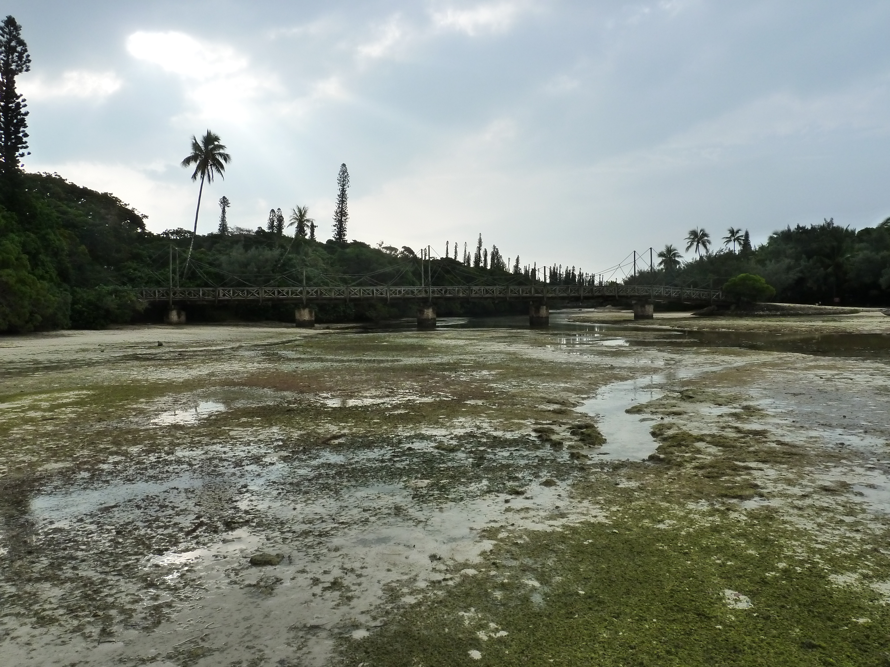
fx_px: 643
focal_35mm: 25
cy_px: 334
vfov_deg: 54.9
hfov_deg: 69.4
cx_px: 445
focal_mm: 4.1
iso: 200
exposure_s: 1/400
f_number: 5
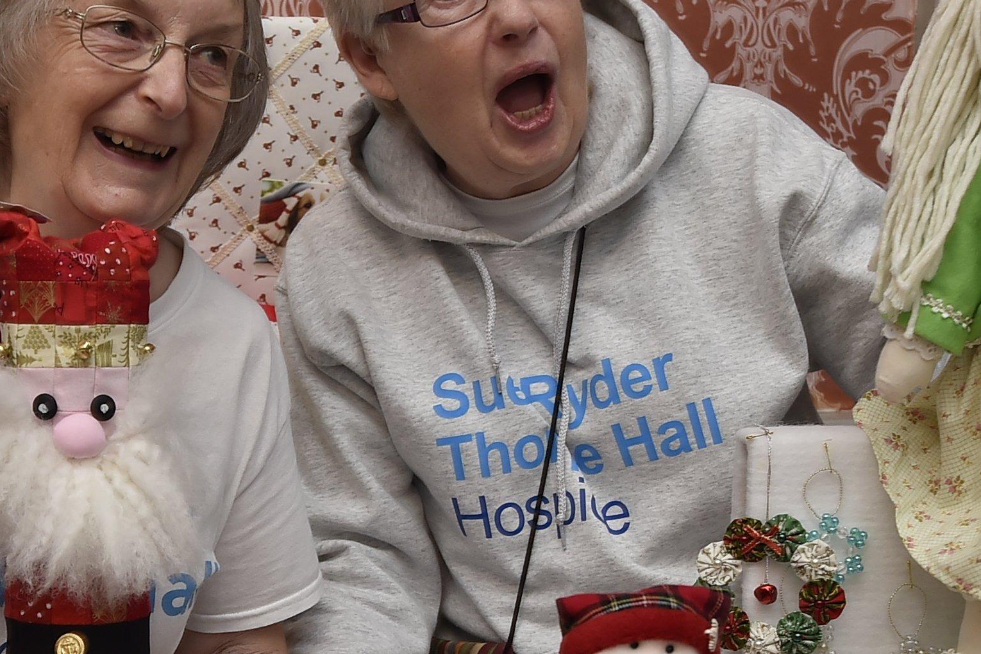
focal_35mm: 70
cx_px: 383
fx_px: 1907
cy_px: 542
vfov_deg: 19.2
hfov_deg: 28.8
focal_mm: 29
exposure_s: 1/40
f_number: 5
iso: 500
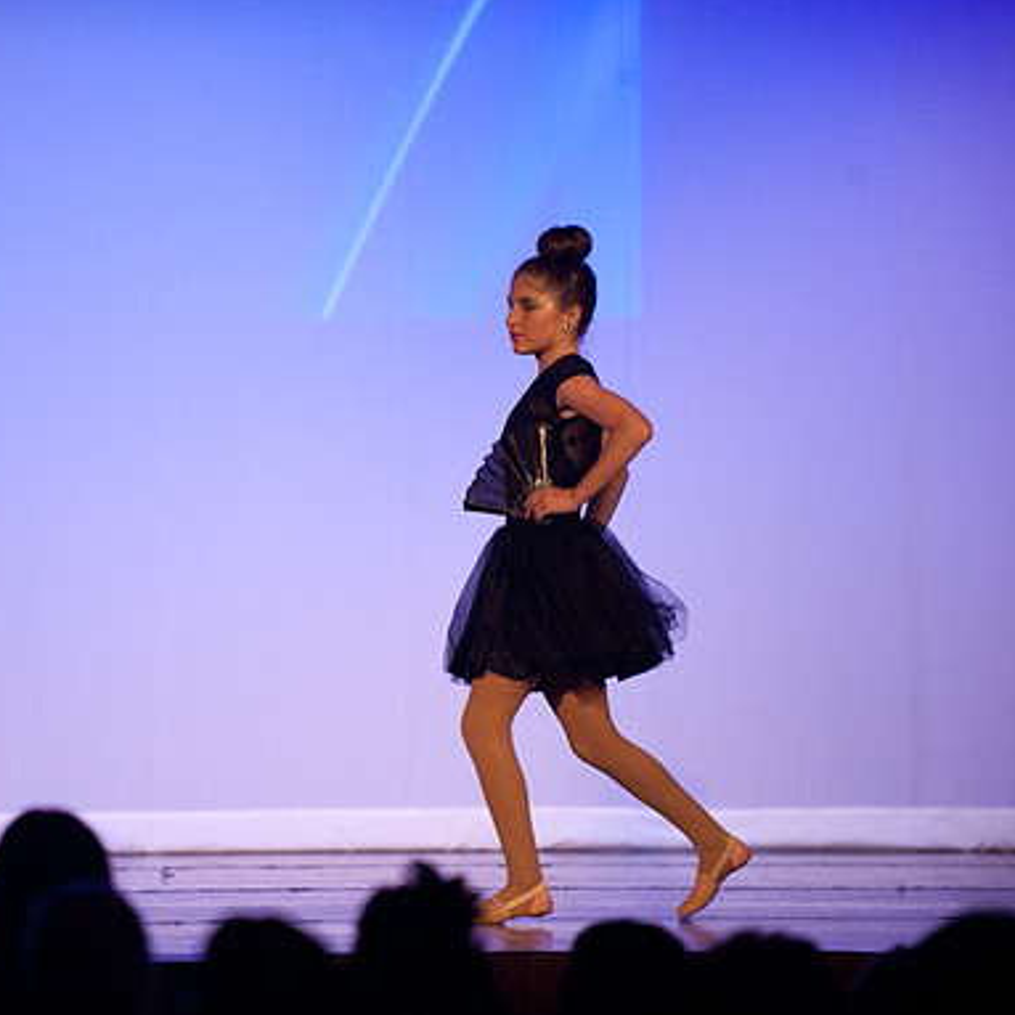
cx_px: 265
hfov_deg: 6.8
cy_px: 506
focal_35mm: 257
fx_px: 8526
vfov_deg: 6.8
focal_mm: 200
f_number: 2.8
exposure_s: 1/200
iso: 3200
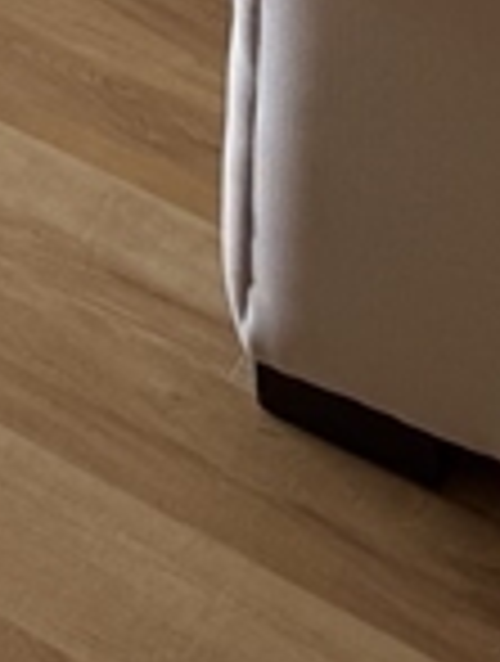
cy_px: -1031
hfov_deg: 11.9
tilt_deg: -21.5
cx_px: 216
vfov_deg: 12.0
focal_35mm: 125
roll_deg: +0.2
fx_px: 2397
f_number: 1.78
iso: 100
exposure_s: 1/120
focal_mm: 6.76
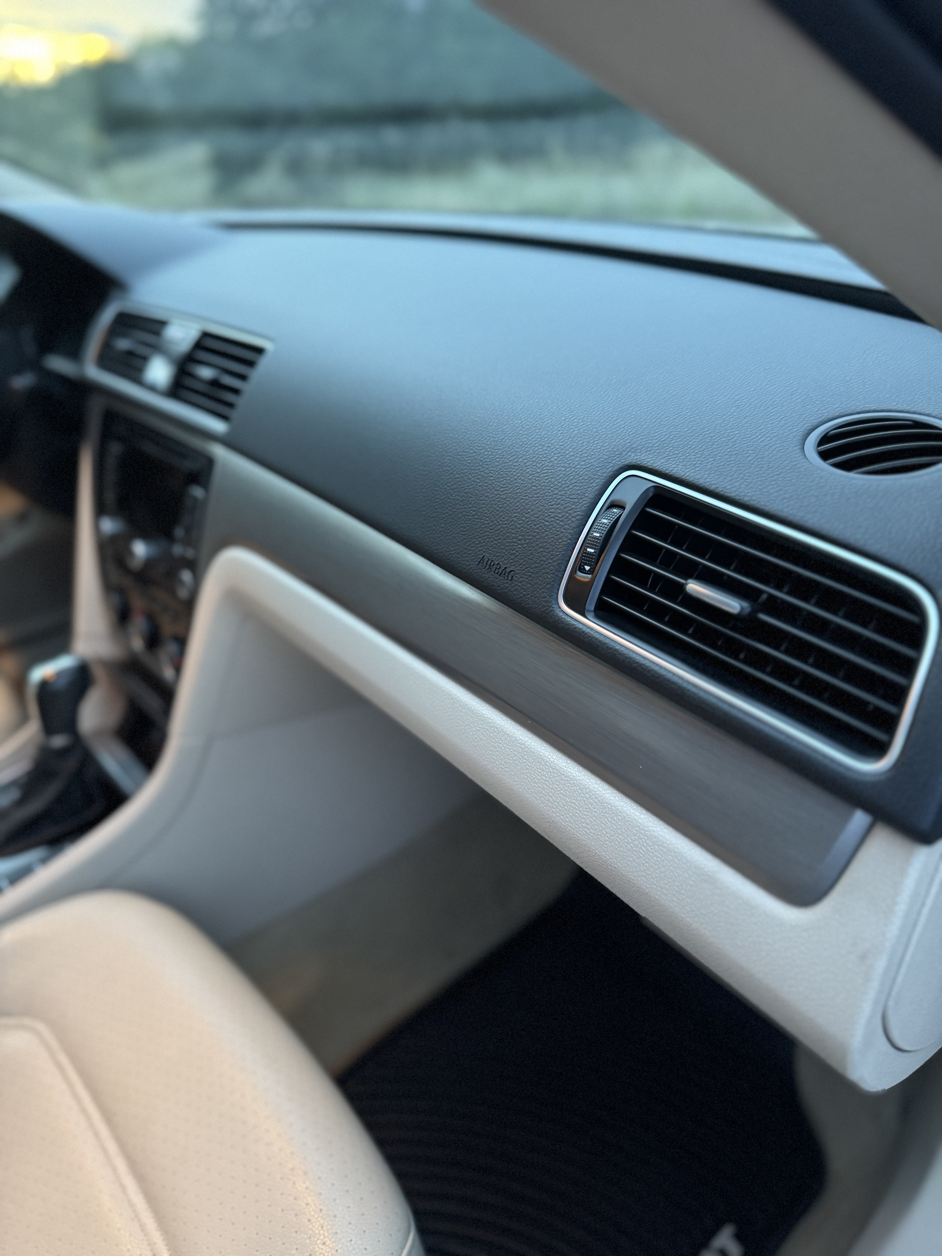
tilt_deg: -28.0
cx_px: 471
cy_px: 628
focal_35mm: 24
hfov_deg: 56.8
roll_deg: +0.9
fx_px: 871
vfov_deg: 71.6
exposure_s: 1/55
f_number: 1.78
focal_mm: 6.76
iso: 800
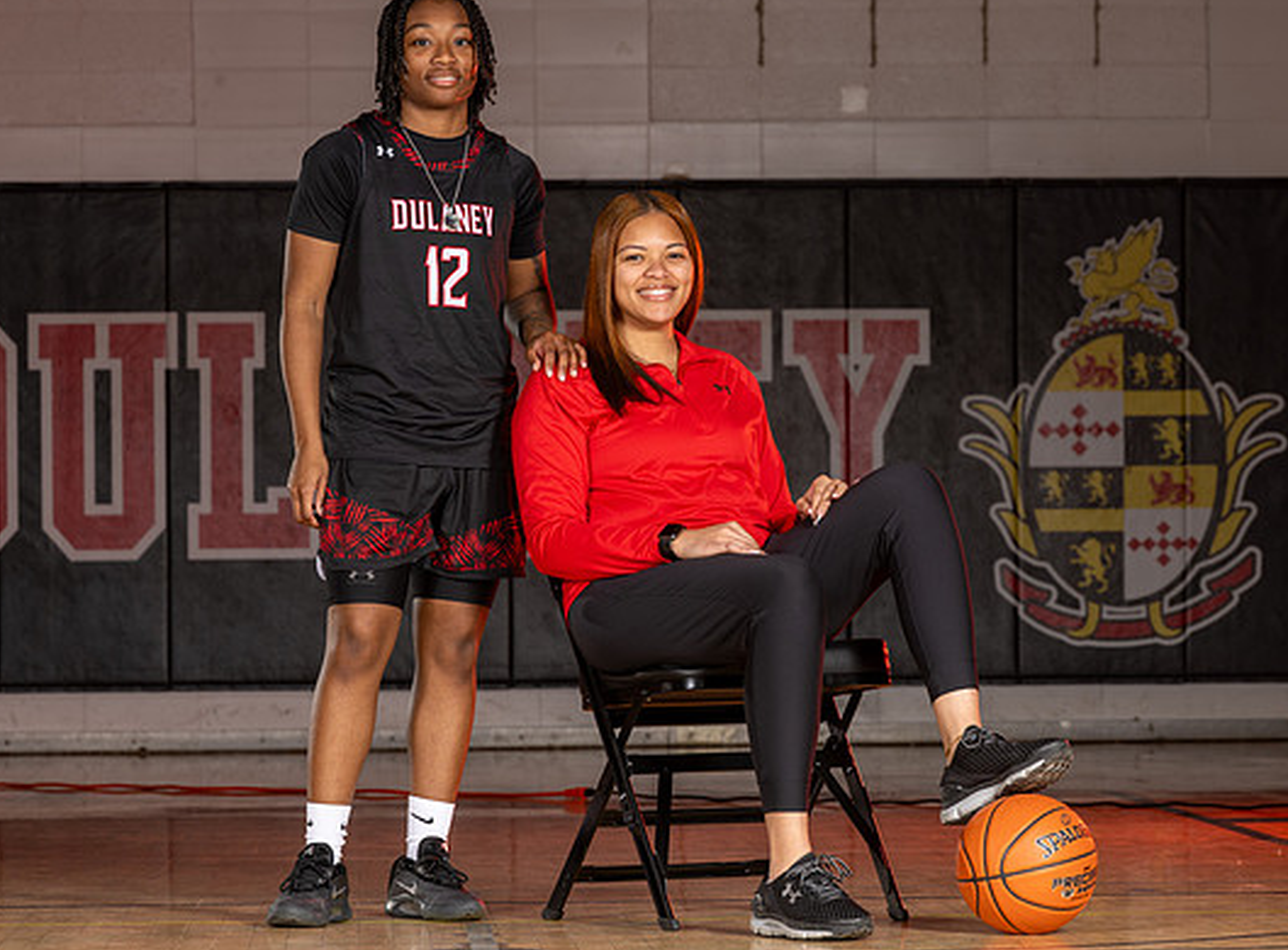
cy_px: 436
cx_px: 718
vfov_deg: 9.0
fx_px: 6065
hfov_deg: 12.1
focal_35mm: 164
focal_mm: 105
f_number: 6.3
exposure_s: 1/125
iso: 80
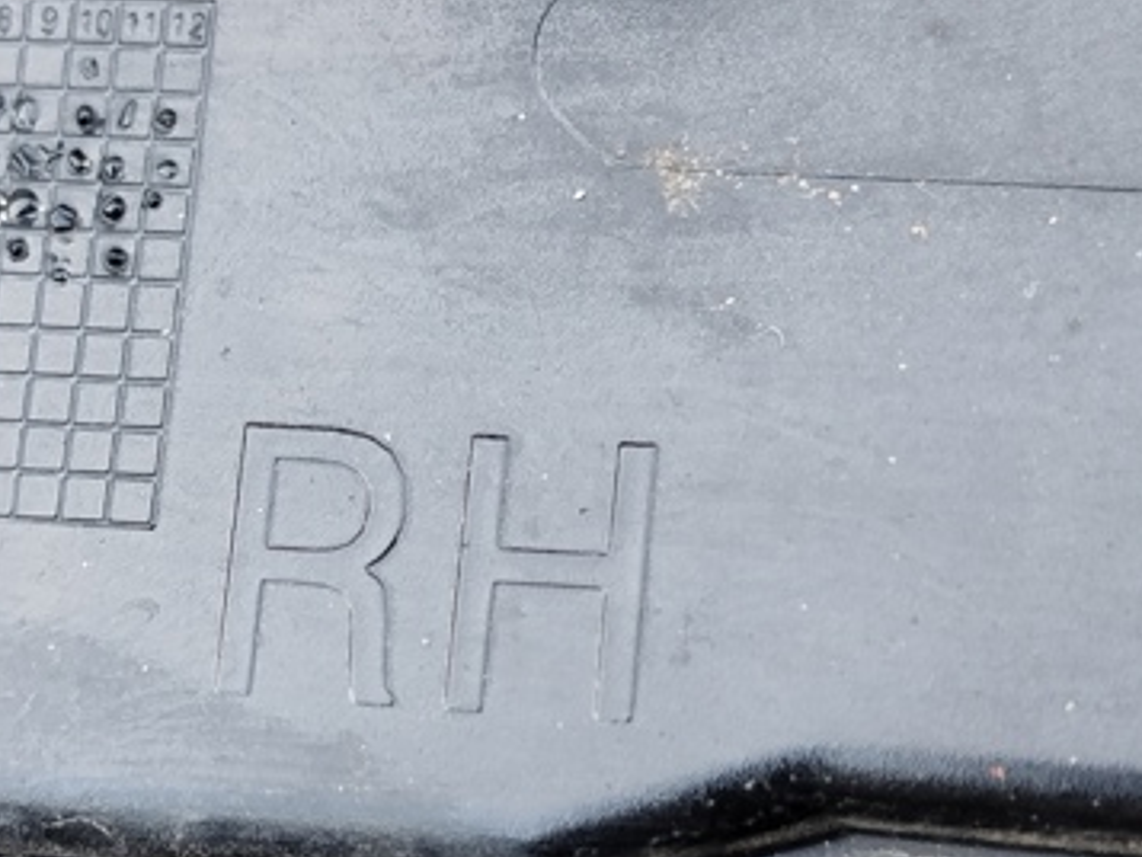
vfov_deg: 17.2
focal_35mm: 86
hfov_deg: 22.6
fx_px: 2838
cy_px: 480
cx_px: 368
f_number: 1.7
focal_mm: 5.31
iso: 125
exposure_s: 1/50
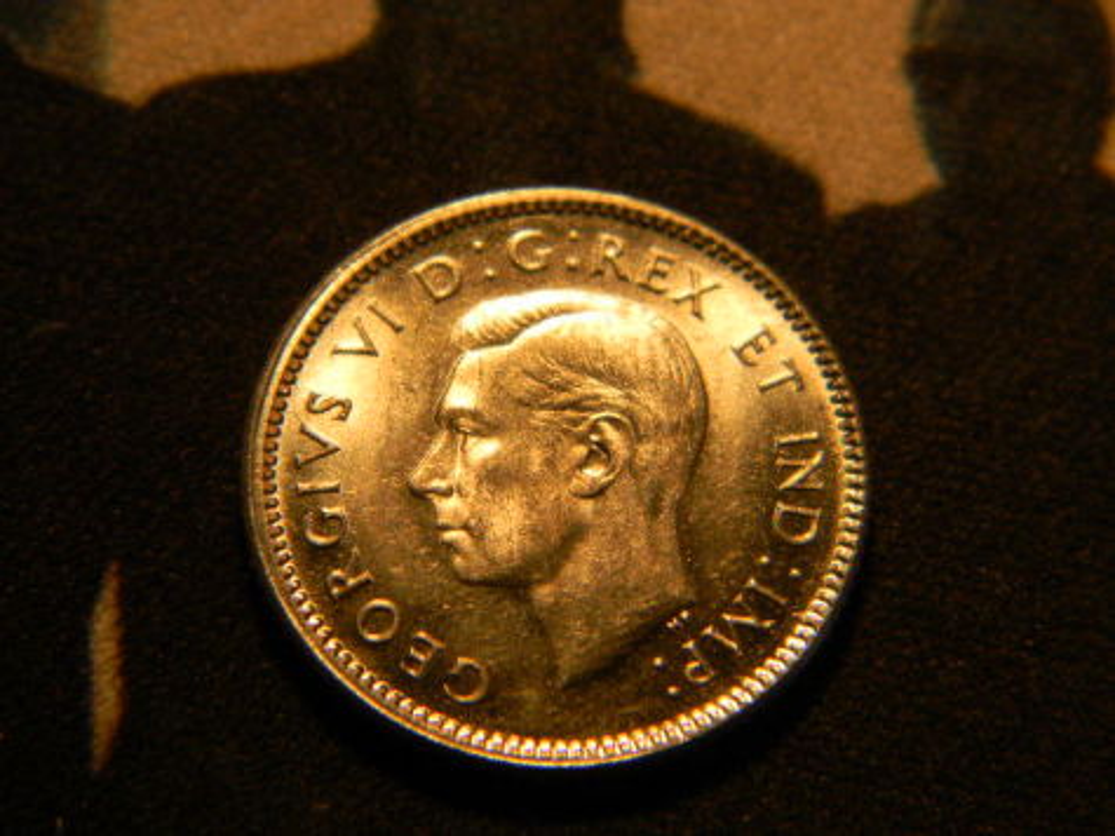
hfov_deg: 23.6
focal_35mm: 83
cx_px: 558
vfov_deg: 17.8
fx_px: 2673
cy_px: 418
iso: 80
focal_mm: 15.1
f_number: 4.5
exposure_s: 1/90.1
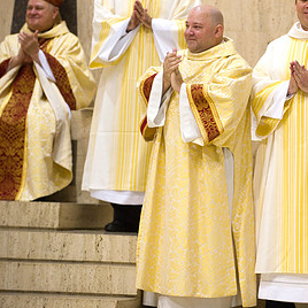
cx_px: 322
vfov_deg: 7.1
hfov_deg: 7.0
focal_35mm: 248
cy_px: 109
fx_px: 2496
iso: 2000
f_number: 2.8
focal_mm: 135
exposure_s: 1/125
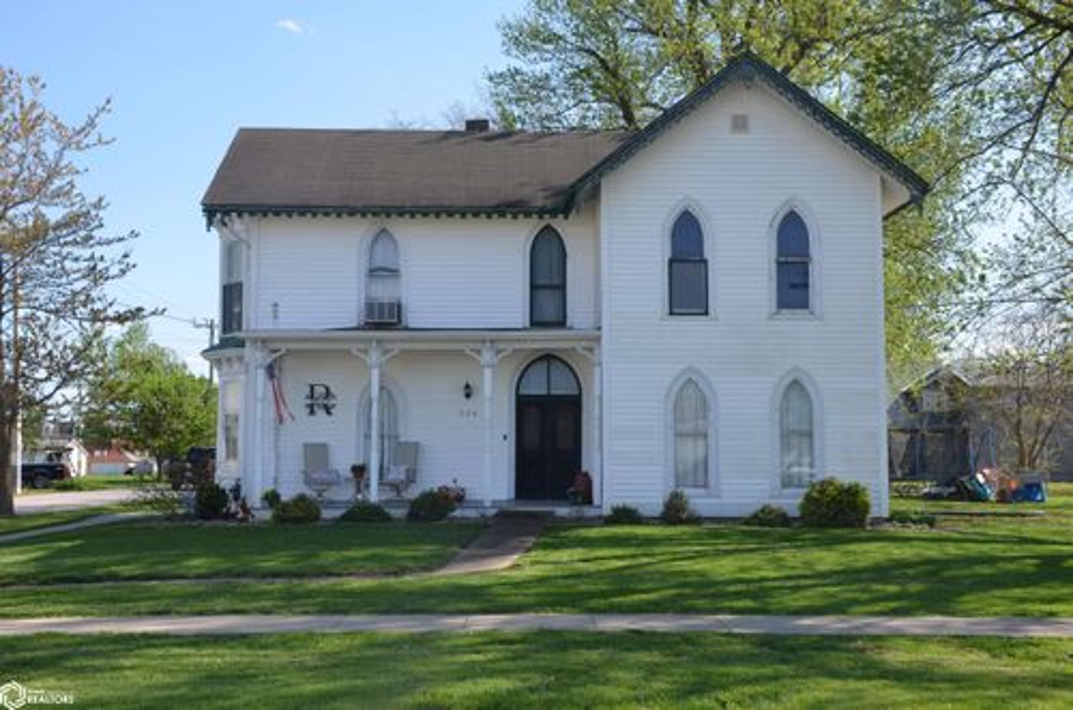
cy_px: 355
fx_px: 1204
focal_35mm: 40
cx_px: 536
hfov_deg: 48.0
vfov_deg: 32.9
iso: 200
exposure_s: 1/250
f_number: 8
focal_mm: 27
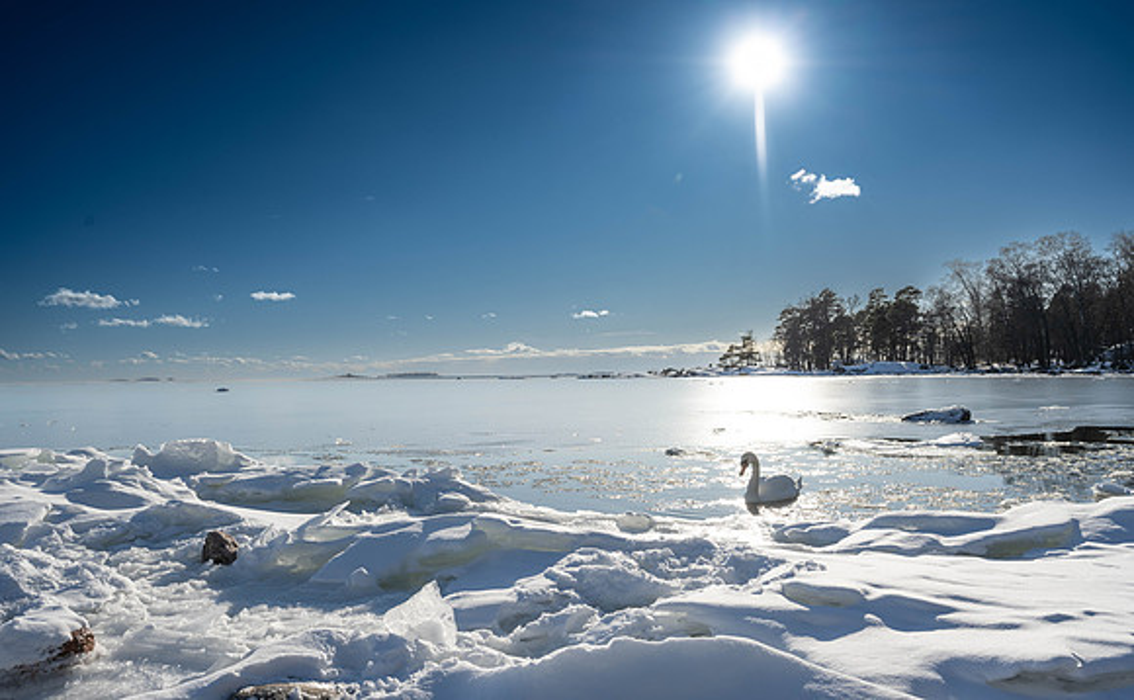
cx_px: 567
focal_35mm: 31
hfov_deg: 61.9
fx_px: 945
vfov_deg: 40.6
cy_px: 378
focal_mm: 30
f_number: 8
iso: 64
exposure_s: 1/800
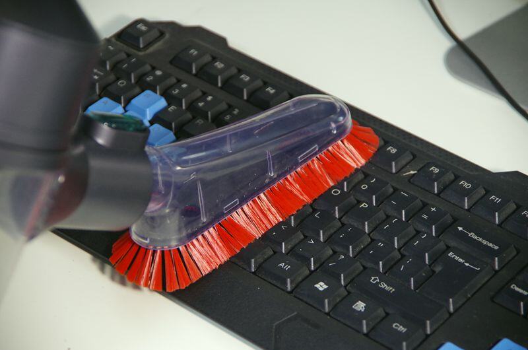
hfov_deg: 13.7
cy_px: 175
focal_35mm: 150
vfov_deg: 9.1
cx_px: 264
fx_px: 2196
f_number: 8
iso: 1600
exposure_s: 1/20
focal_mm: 100
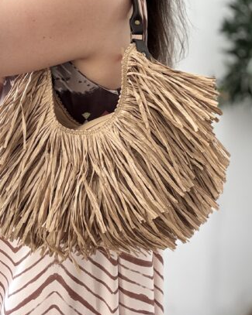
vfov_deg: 38.6
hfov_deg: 31.3
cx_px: 95
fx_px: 448
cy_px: 126
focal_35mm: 48
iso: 64
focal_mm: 2.69
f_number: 1.9
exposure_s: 1/121
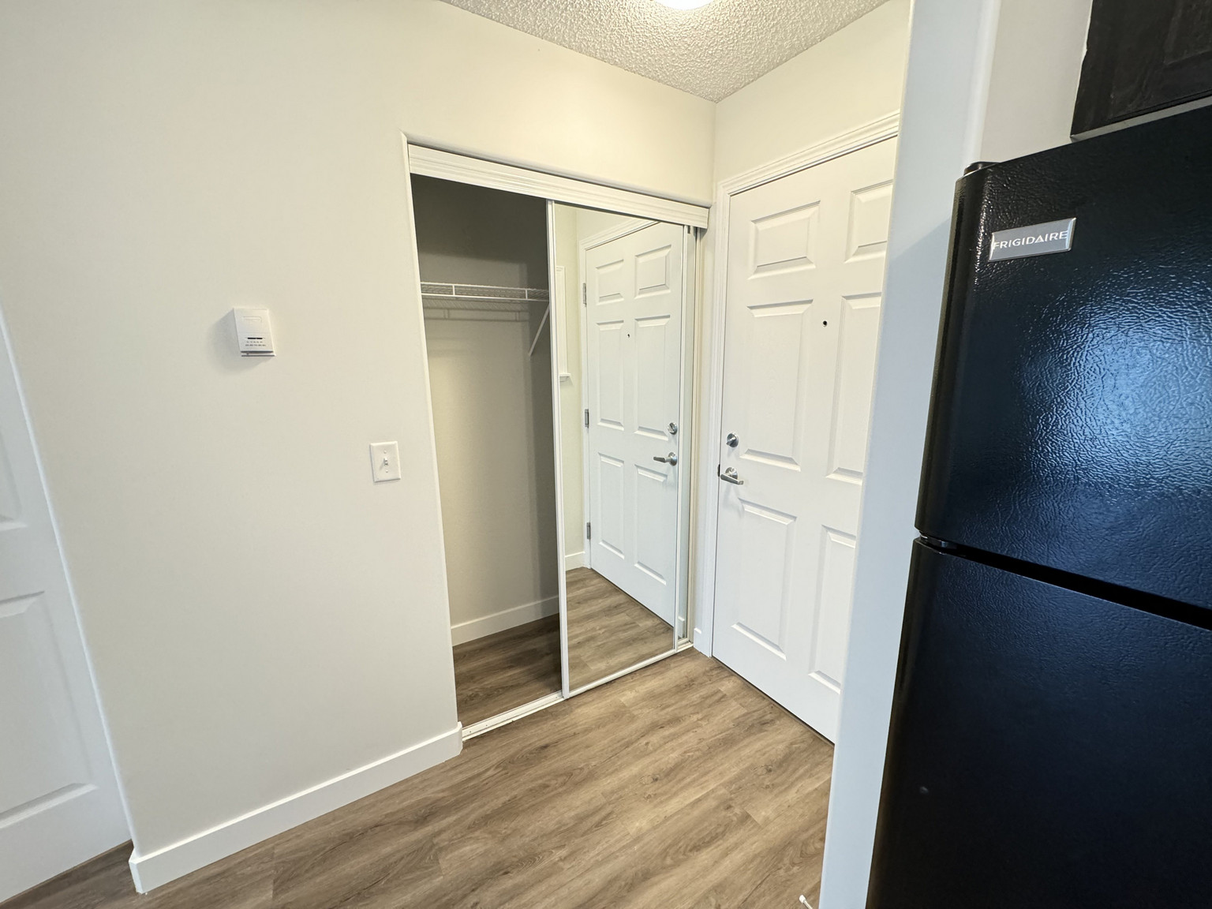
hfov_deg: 102.1
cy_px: 454
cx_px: 606
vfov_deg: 85.7
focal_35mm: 14
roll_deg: +1.2
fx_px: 490
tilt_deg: -11.1
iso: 400
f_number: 2.2
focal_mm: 2.22
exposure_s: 1/60
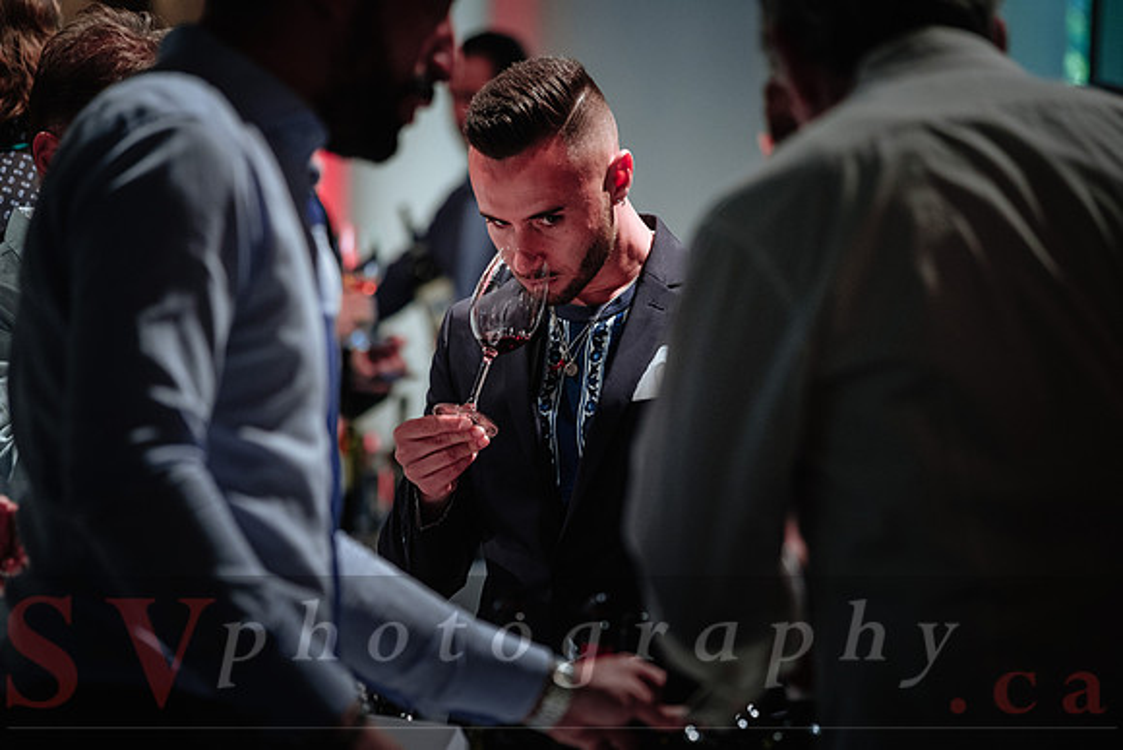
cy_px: 375
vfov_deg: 12.2
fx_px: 3494
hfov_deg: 18.3
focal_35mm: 112
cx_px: 562
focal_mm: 74.4
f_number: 2.8
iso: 1600
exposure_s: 1/125
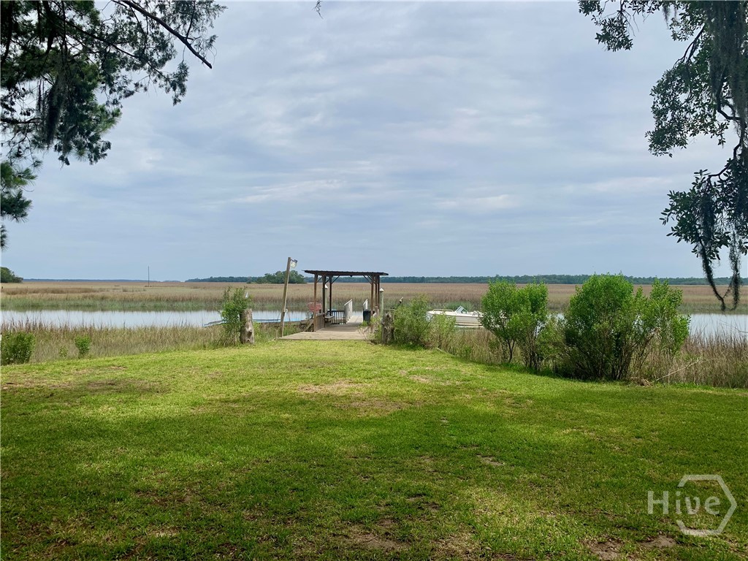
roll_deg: -0.3
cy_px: 280
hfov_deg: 67.3
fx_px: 562
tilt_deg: +1.2
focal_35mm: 26
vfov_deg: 53.1
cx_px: 374
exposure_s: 1/3521
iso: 25
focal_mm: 4.25
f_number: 1.8
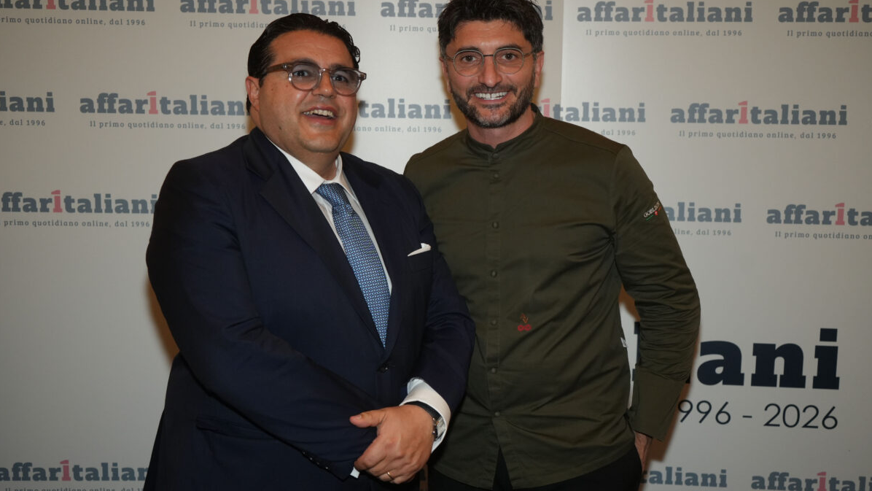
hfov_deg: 49.4
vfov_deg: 29.0
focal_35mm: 41
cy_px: 258
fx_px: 948
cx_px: 436
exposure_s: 1/60
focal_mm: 39
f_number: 4
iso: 1600
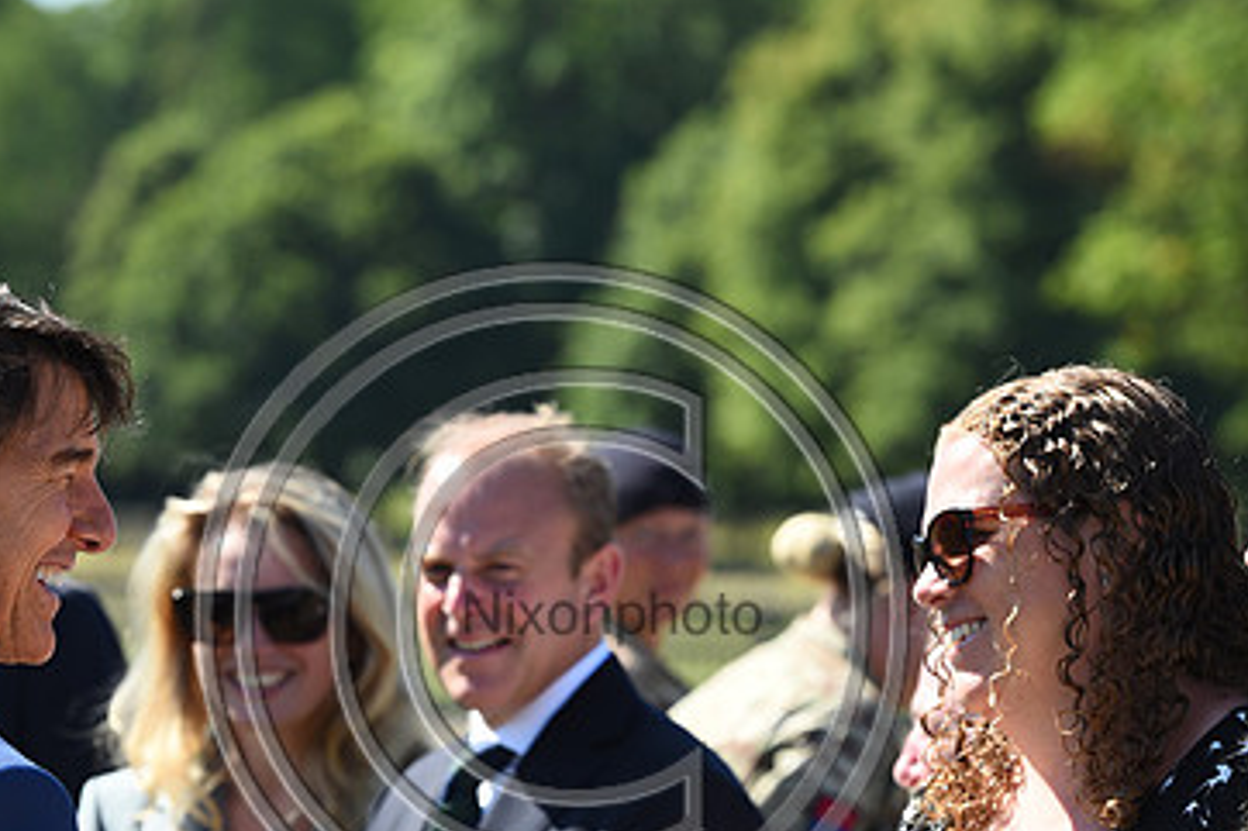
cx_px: 514
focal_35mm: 264
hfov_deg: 7.8
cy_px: 569
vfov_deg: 5.2
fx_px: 9147
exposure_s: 1/1250
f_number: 6.3
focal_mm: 165
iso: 500
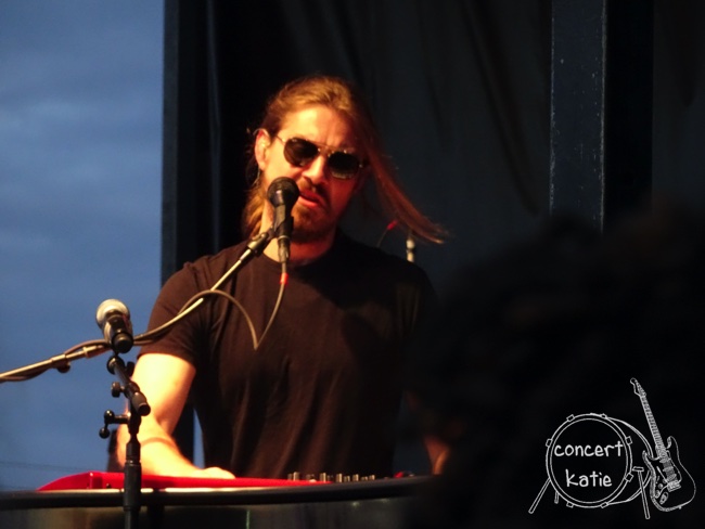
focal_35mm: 290
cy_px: 264
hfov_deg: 6.8
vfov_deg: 5.1
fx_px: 5908
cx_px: 352
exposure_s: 1/100
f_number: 6.3
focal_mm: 49.49
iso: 800
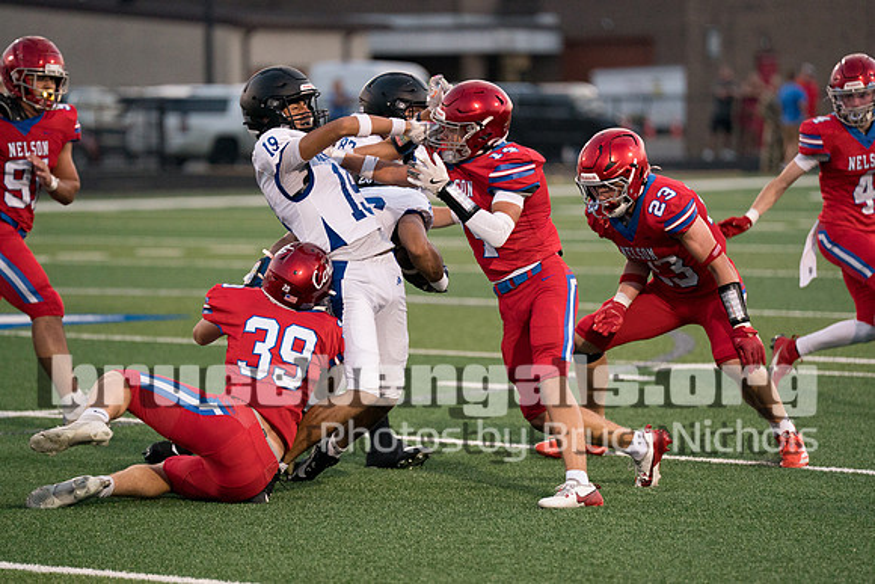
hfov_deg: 9.7
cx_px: 438
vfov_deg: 6.5
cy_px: 292
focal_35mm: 211
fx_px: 5135
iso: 4000
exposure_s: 1/2000
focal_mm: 200
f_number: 2.8
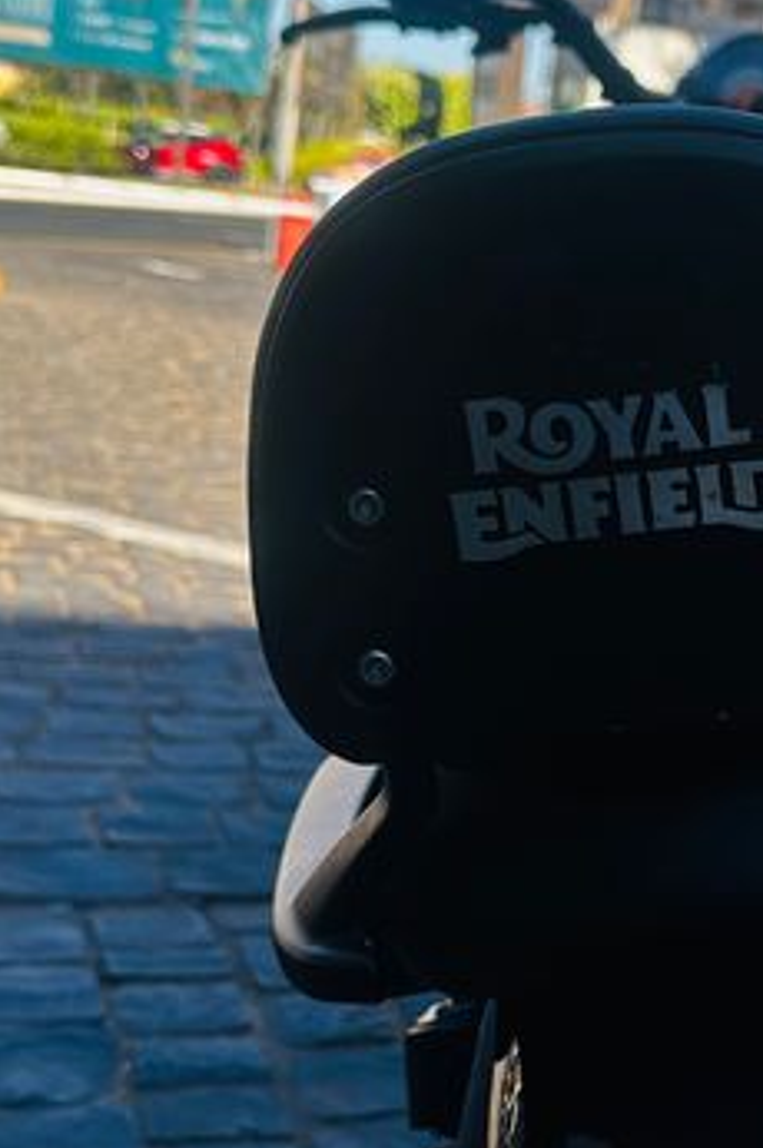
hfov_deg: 35.0
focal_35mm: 34
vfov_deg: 55.8
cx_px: 773
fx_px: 1083
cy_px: 577
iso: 80
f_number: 1.78
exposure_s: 1/1845
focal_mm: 6.86
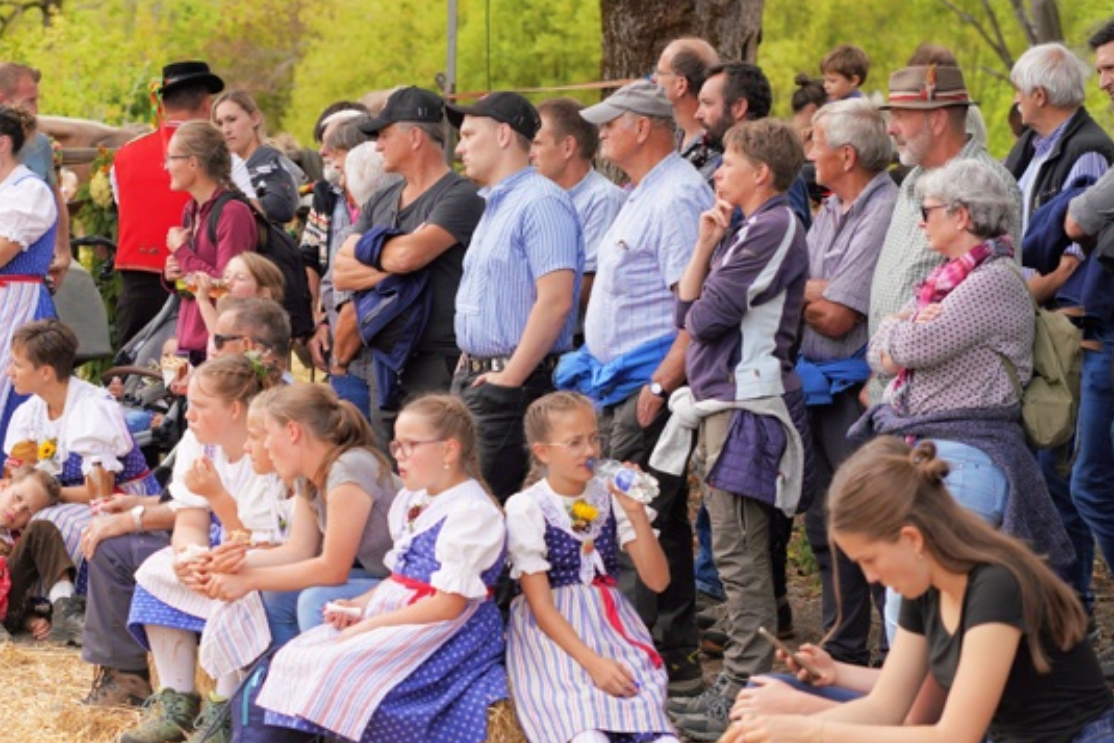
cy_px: 462
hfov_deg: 14.3
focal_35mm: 143
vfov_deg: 9.6
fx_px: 4426
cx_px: 277
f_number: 4
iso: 100
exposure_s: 1/250
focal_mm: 85
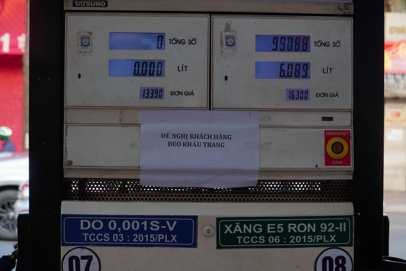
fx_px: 931
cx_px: 203
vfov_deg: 16.6
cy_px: 136
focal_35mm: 82
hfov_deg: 24.6
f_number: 5.6
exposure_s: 1/60
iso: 200
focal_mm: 55
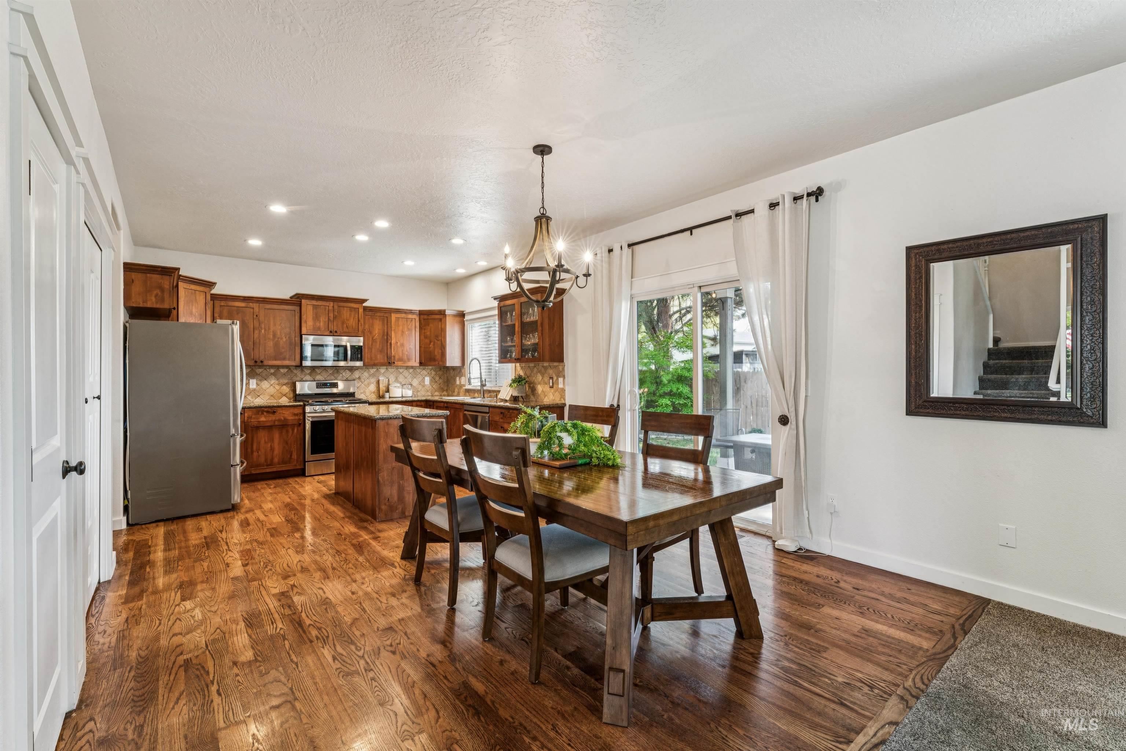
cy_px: 376
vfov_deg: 74.8
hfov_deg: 97.8
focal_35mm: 16
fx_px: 491
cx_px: 563
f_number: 13
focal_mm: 15.7
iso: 400
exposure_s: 1/4
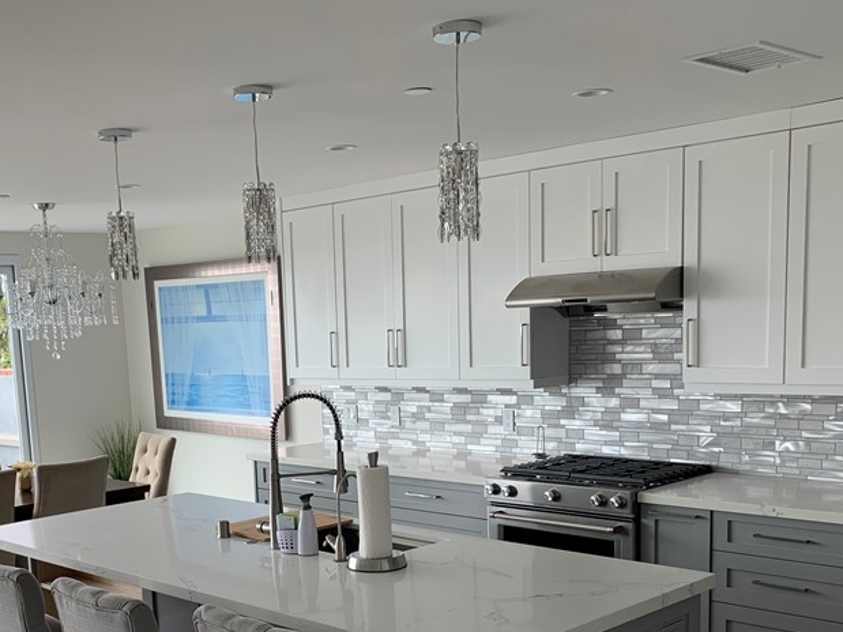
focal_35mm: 43
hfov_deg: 43.4
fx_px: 1047
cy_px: 507
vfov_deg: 32.6
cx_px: 306
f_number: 1.8
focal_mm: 4.25
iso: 25
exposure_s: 1/122
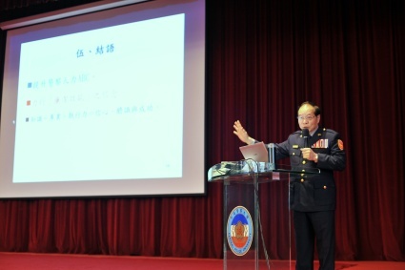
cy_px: 135
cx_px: 202
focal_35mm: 50
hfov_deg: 39.6
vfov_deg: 27.0
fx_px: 562
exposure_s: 1/30
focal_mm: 50
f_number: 4.5
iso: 1000
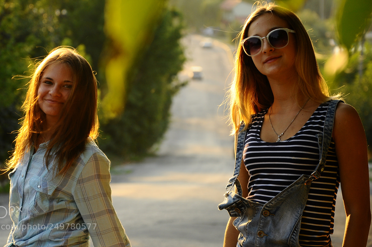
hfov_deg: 11.2
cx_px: 172
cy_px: 104
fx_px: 1895
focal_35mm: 184
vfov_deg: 7.5
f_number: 5.6
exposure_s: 1/125
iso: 200
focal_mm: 105
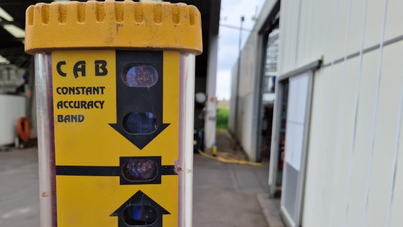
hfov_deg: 60.2
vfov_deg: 36.2
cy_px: 158
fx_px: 342
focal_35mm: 32
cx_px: 151
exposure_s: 1/343
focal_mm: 5.4
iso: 50
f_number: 1.8
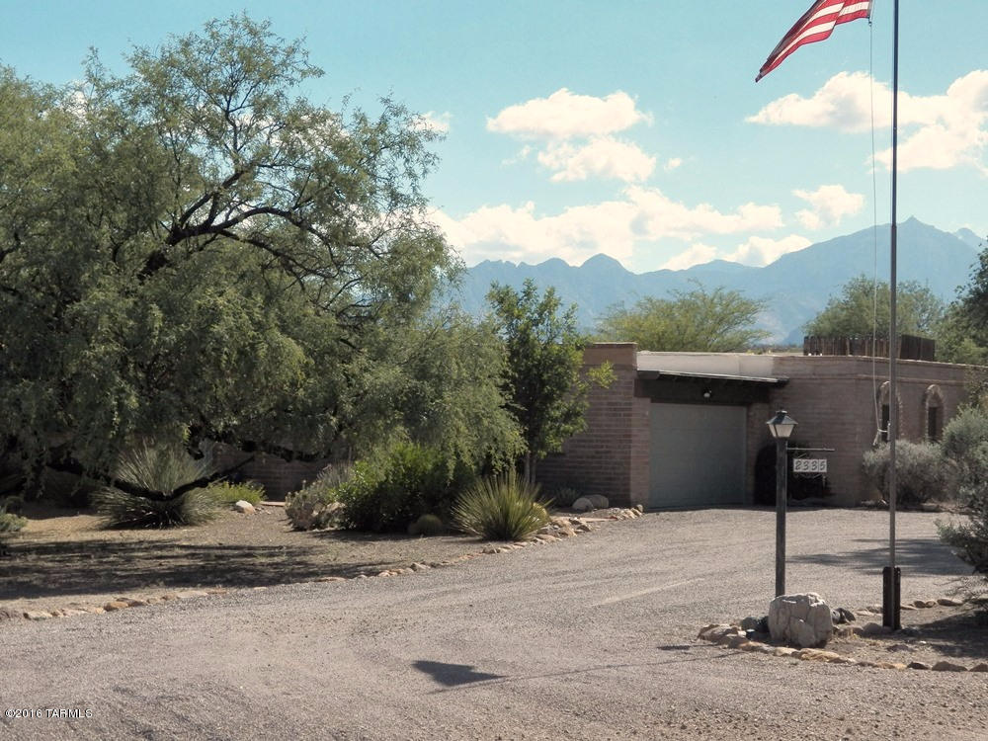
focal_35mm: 74
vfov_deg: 19.9
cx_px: 494
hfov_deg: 26.3
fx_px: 2112
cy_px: 370
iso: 125
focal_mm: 13.2
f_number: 4
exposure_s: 1/2000
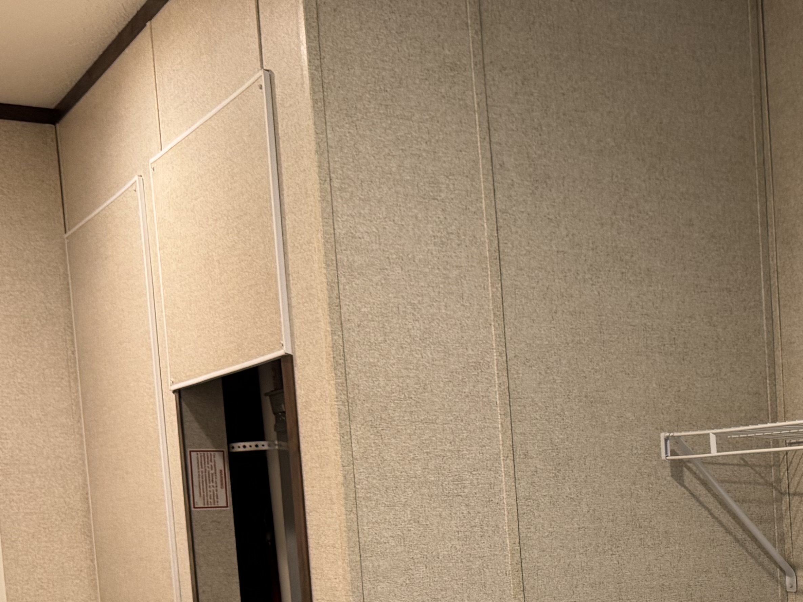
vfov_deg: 24.1
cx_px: 796
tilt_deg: -5.1
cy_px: 608
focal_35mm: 58
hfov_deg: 30.9
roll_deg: +2.4
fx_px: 1345
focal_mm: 6.76
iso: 200
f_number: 1.78
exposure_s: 1/60
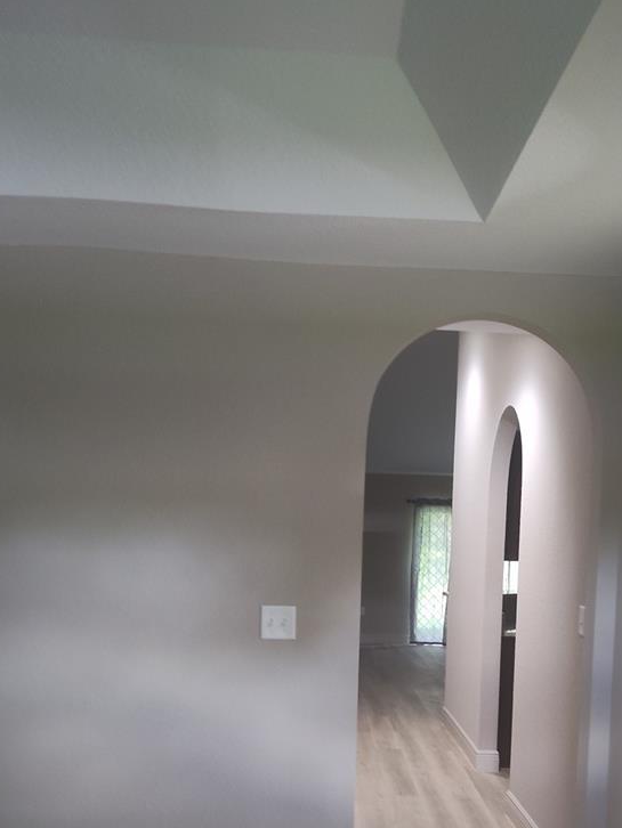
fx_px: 910
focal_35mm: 38
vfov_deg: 47.6
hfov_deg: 37.6
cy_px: 591
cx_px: 377
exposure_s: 1/60
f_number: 1.8
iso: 1075
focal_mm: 5.56
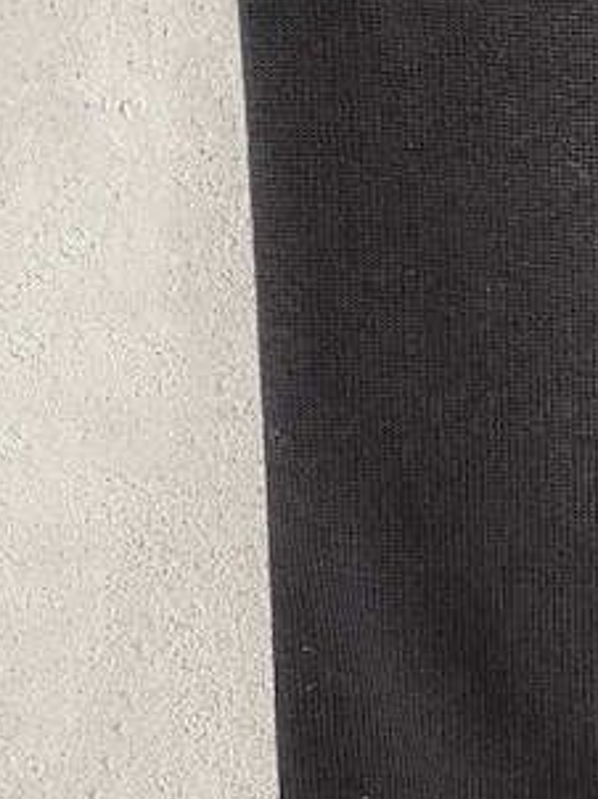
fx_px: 2122
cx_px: 783
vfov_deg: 21.3
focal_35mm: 92
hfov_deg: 15.3
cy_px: 496
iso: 125
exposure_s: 1/60
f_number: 1.8
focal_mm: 4.25
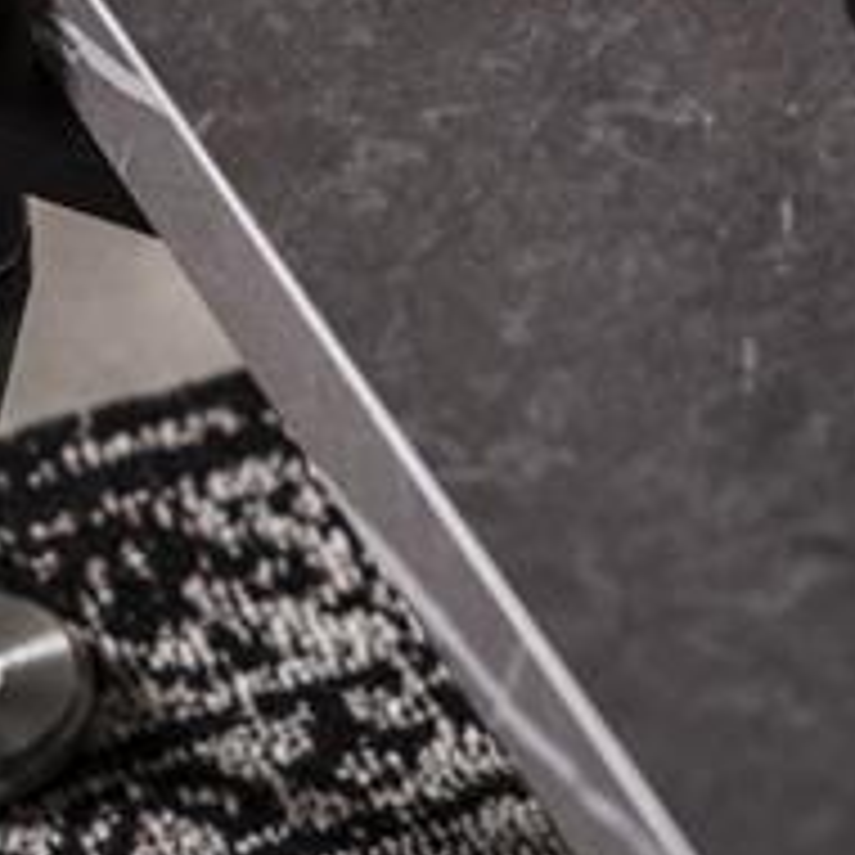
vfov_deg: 7.8
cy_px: 302
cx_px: 61
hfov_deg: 7.8
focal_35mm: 225
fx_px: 6287
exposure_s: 1/125
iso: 50
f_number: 9
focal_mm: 105
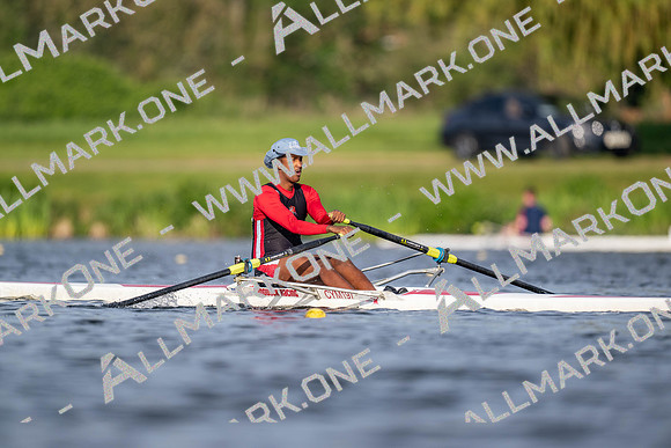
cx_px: 336
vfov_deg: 2.3
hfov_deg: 3.4
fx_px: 11185
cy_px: 224
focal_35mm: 600
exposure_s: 1/2500
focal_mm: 600
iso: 250
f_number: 4
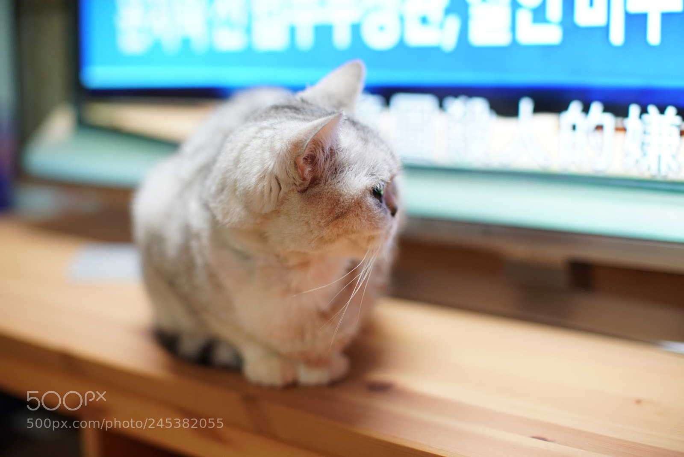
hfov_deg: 39.6
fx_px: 951
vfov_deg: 27.0
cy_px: 228
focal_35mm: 50
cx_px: 342
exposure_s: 1/60
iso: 800
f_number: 2
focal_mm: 50
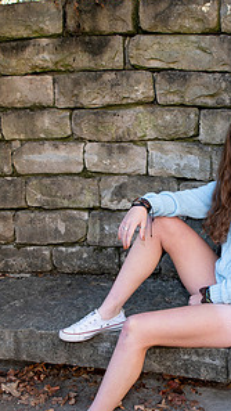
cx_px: 205
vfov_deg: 40.4
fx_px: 556
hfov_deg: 22.9
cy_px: 252
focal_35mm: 51
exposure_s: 1/160
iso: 320
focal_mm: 24
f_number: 4
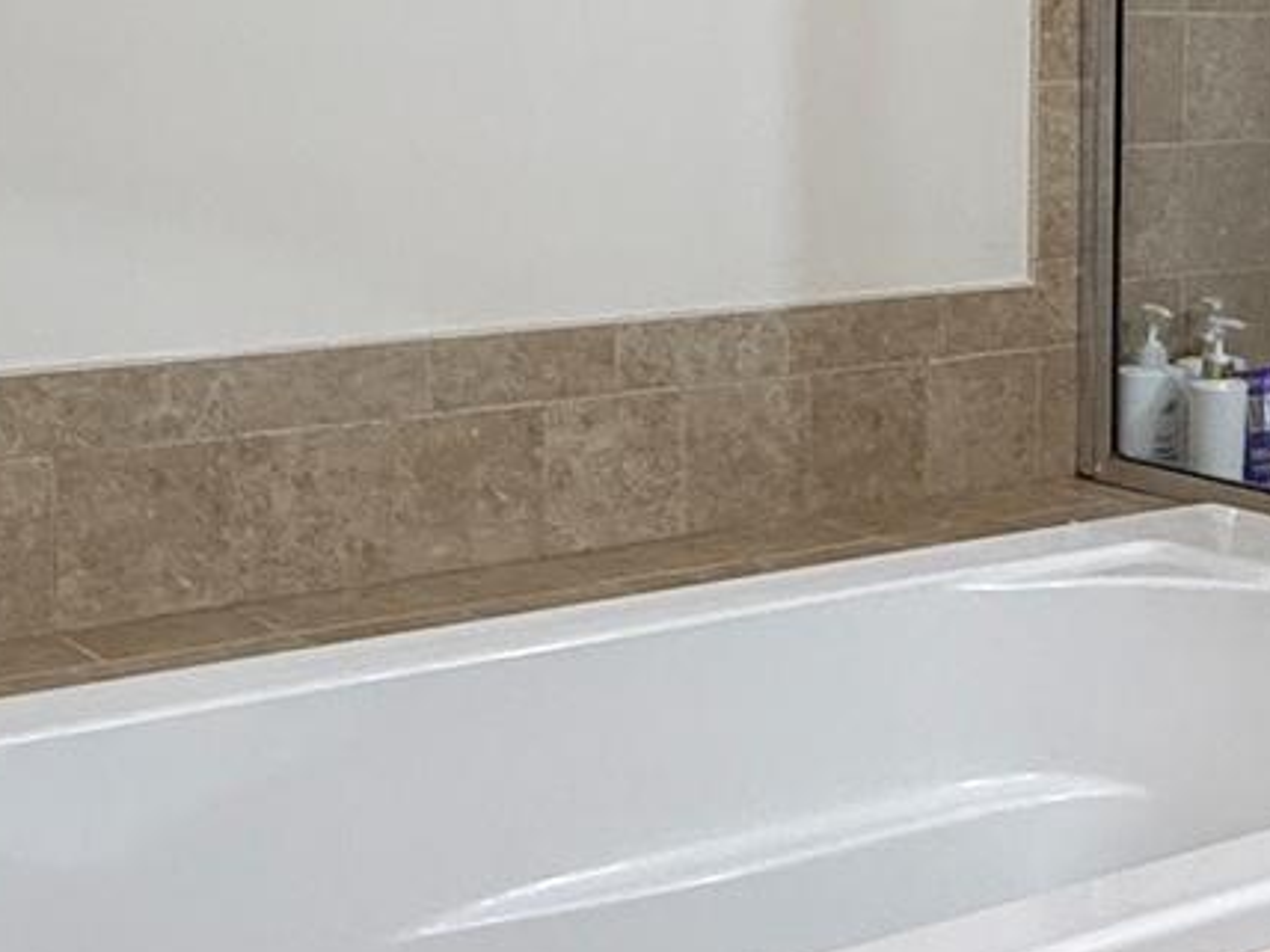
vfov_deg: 21.5
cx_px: 1003
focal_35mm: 67
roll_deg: -0.2
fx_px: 2458
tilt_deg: -3.0
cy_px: 116
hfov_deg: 28.4
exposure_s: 1/120
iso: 200
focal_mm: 2.22
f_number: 2.2
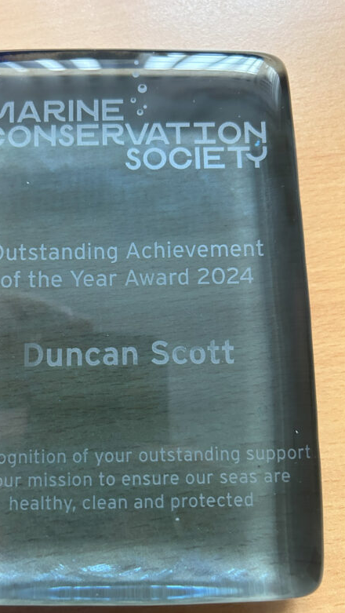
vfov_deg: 66.0
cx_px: 118
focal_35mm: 29
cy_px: 313
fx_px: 471
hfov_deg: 39.8
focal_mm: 5.7
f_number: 1.5
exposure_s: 1/60
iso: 400
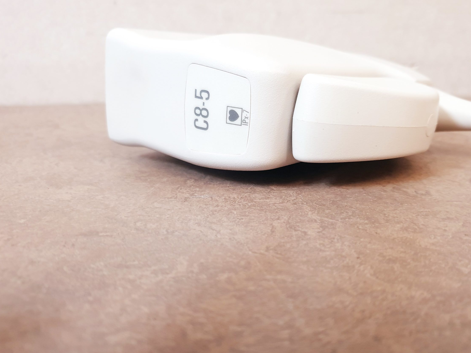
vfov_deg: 46.8
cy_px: 186
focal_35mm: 30
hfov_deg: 59.8
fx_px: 408
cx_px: 260
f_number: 1.5
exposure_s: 1/50
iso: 250
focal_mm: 4.3
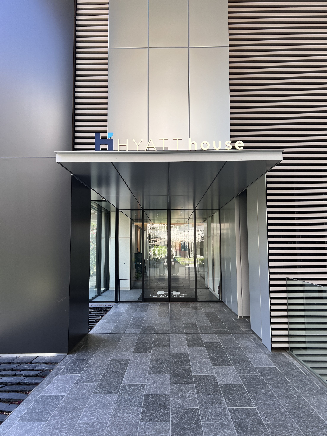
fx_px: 327
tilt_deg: +6.4
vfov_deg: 67.3
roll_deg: +1.3
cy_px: 218
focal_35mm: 26
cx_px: 164
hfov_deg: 53.1
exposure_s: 1/267
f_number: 1.5
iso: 40
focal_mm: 5.7
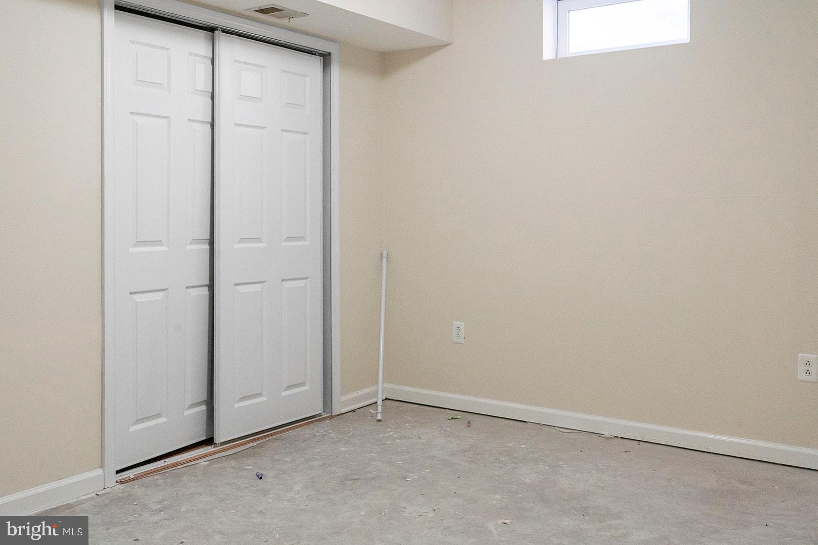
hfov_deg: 54.4
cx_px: 409
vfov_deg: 37.9
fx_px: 795
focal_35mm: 35
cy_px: 272
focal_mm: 35
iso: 3200
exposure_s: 1/100
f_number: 8
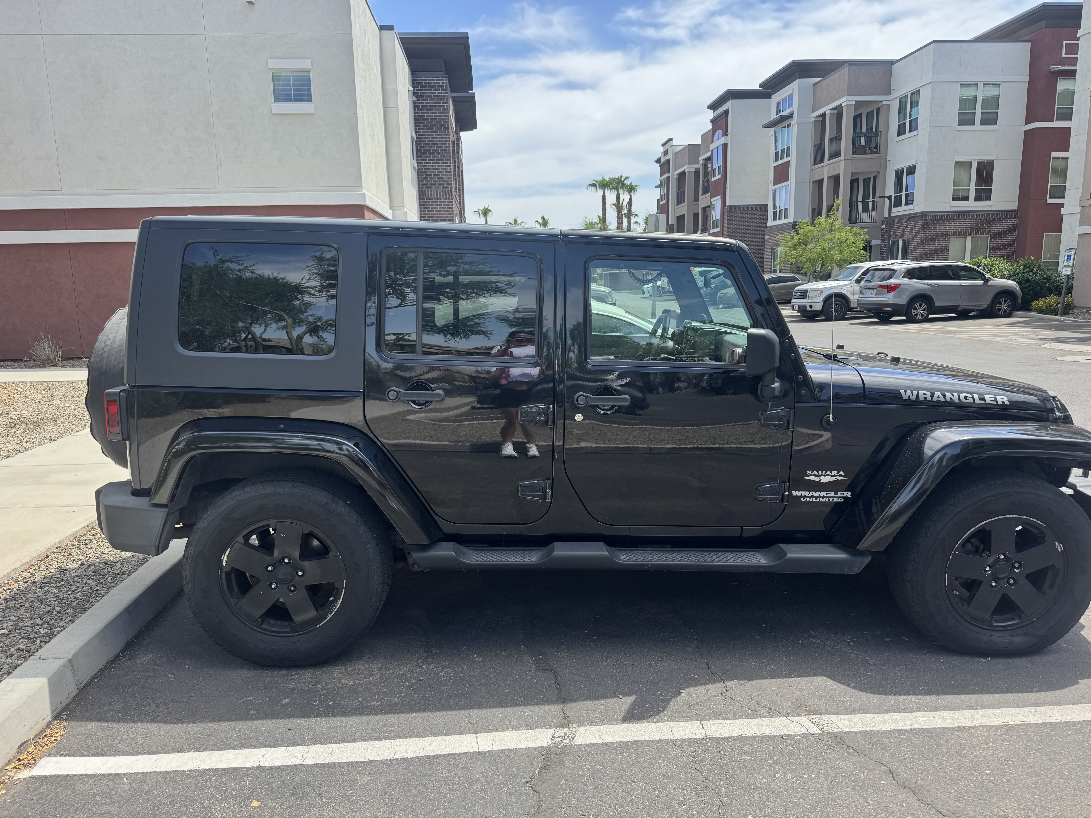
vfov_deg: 56.8
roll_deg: +1.1
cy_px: 409
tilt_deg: -11.5
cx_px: 546
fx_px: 756
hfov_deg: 71.6
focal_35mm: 24
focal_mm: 6.76
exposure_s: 1/1395
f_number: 1.78
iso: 80
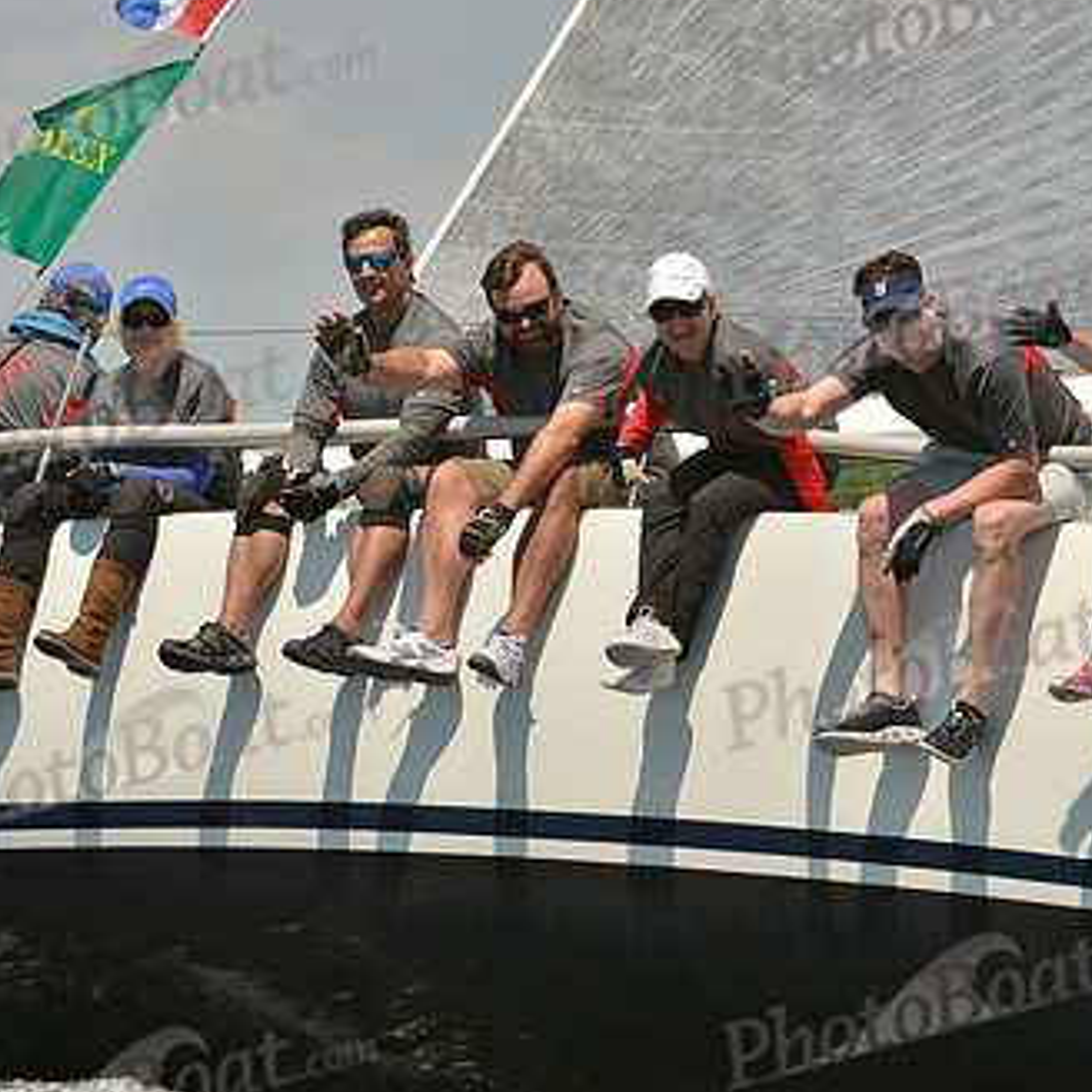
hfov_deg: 5.8
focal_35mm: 301
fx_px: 10743
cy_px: 538
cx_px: 553
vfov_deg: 5.8
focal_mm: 200
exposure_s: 1/1250
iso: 280
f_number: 8
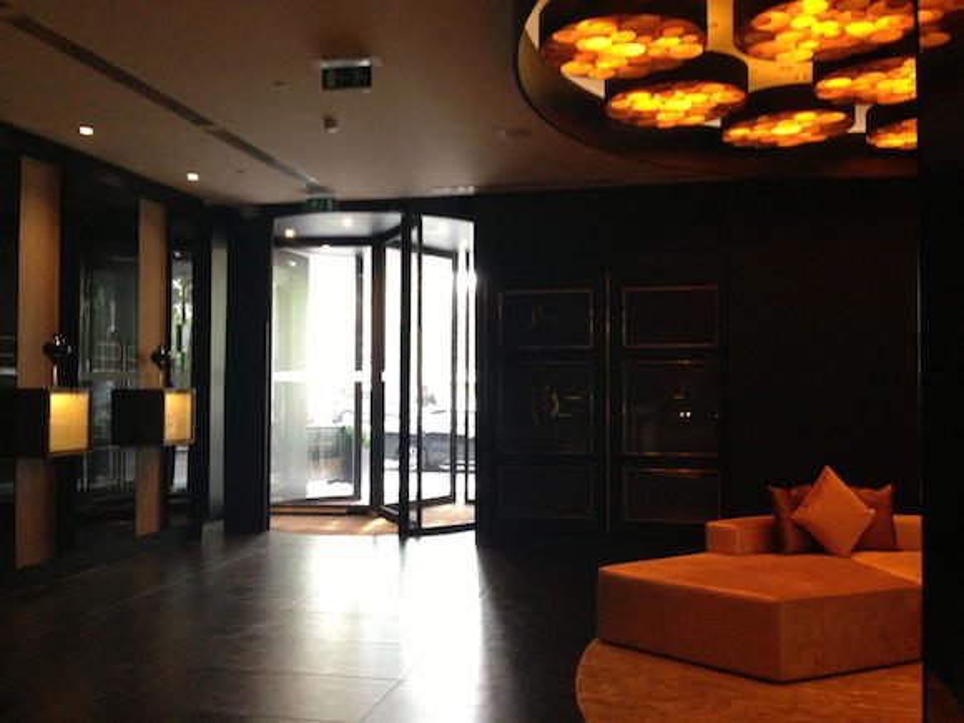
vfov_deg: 42.9
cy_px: 362
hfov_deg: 55.4
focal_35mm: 33
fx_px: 919
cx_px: 482
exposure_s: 1/20
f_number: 2.4
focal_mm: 4.13
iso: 320
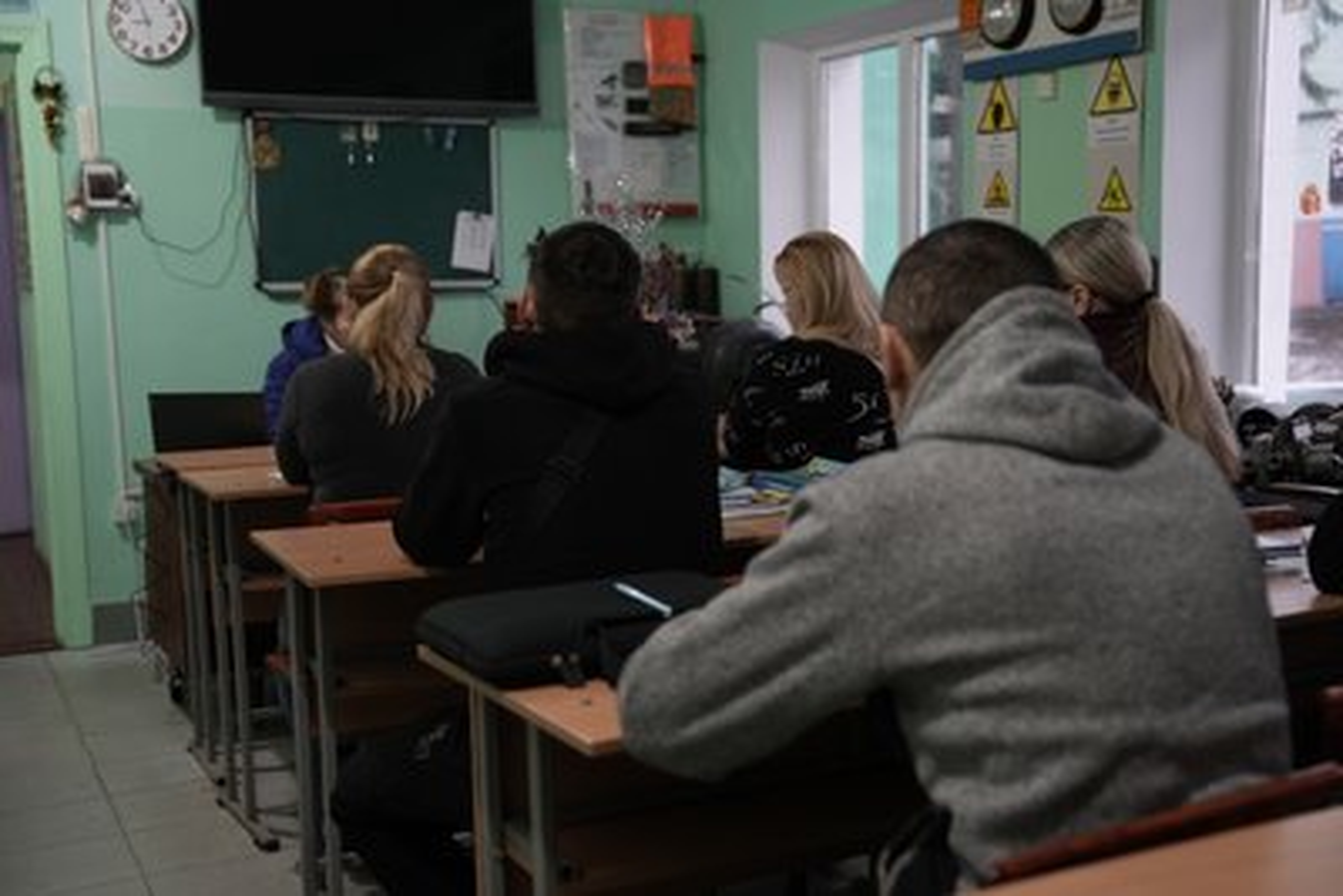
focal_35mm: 43
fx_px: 1605
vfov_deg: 31.2
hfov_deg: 45.4
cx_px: 672
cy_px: 448
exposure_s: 1/50
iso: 640
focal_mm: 43
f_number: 2.8
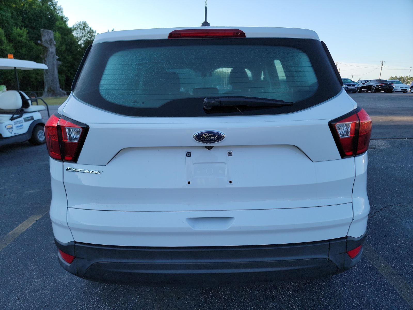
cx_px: 206
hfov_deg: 71.6
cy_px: 155
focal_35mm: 24
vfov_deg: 56.8
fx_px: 286
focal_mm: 6.7
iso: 50
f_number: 1.8
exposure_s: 1/297
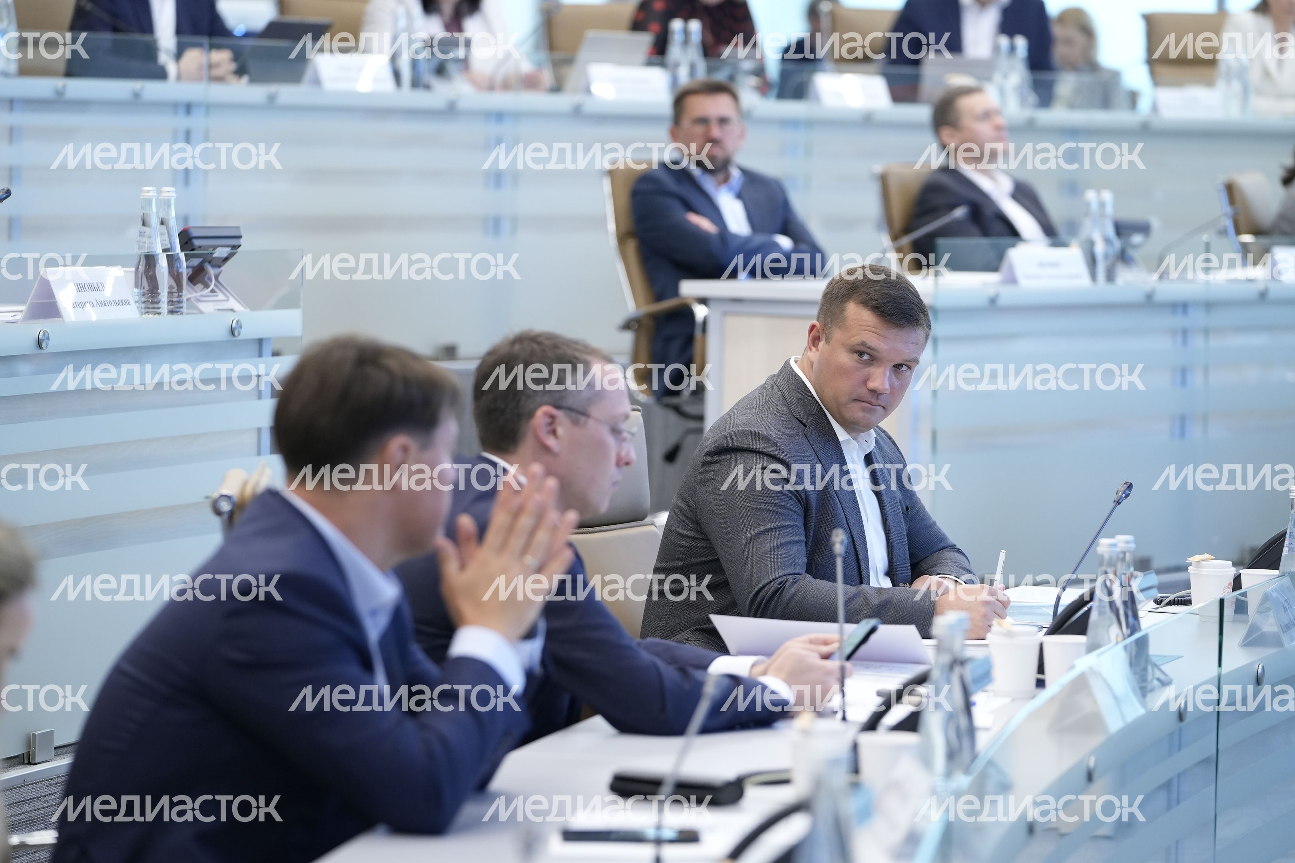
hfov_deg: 14.9
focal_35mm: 138
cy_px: 432
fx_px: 4964
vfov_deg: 9.9
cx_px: 648
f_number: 3.5
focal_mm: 138
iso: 2000
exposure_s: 1/125
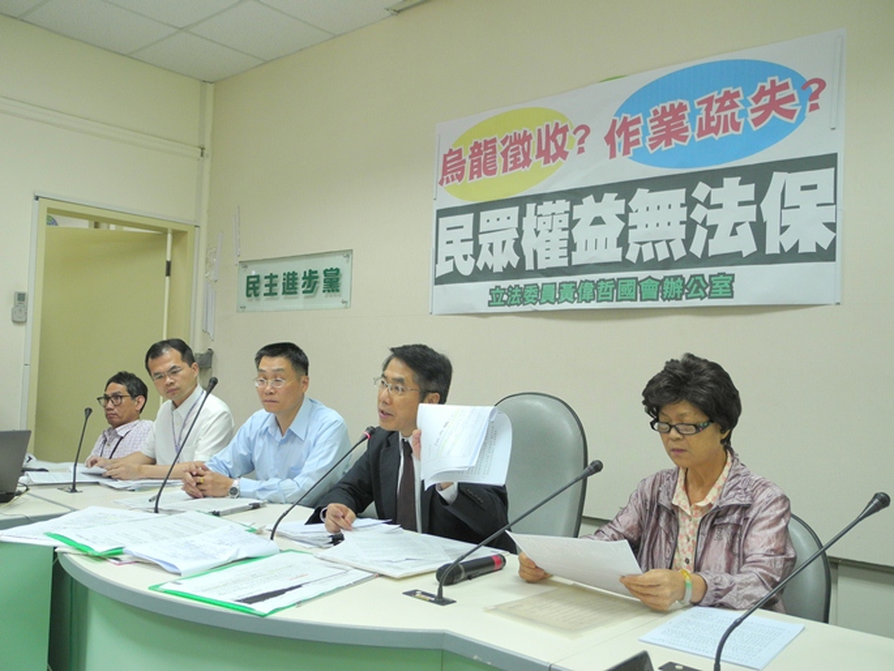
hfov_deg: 56.8
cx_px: 447
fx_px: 827
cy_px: 336
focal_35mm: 32
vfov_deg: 44.2
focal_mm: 6.8
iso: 255
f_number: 2.8
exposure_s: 1/30
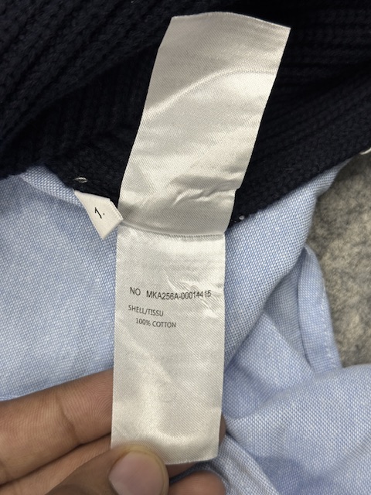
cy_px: 248
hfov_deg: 30.3
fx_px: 686
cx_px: 186
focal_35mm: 48
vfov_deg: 39.7
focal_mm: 6.76
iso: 64
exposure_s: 1/232
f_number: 1.78
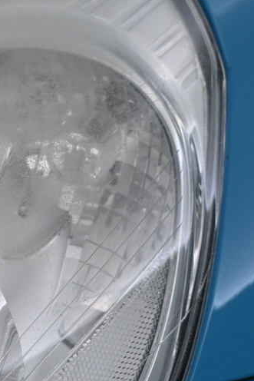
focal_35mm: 98
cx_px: -86
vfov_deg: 20.6
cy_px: 305
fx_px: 1036
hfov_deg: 13.4
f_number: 3.8
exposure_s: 1/125
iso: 1400
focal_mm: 20
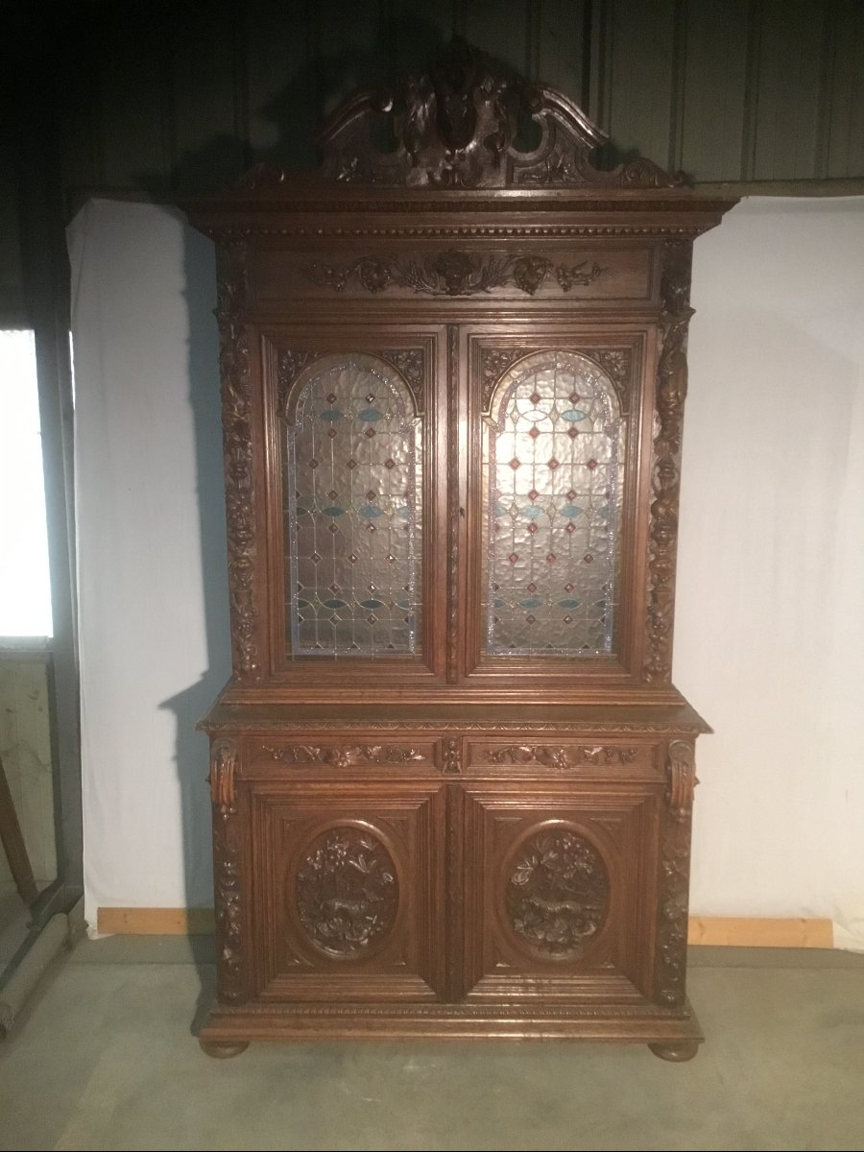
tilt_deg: -7.3
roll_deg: +0.0
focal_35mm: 31
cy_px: 576
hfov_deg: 45.4
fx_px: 1032
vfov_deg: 58.4
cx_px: 432
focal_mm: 3.3
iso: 200
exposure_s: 1/25
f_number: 2.4
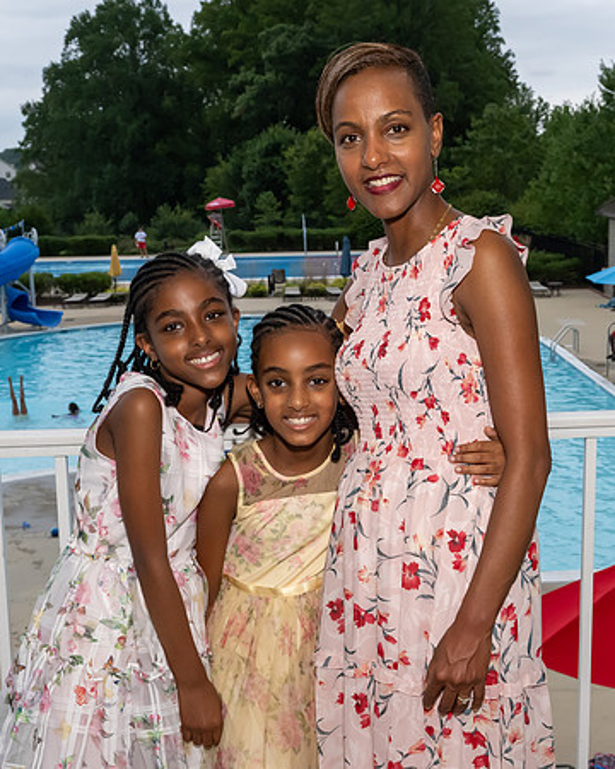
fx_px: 1172
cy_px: 400
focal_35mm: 52
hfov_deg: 29.1
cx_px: 429
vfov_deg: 36.3
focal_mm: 23
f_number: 7.1
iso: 1250
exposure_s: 1/250
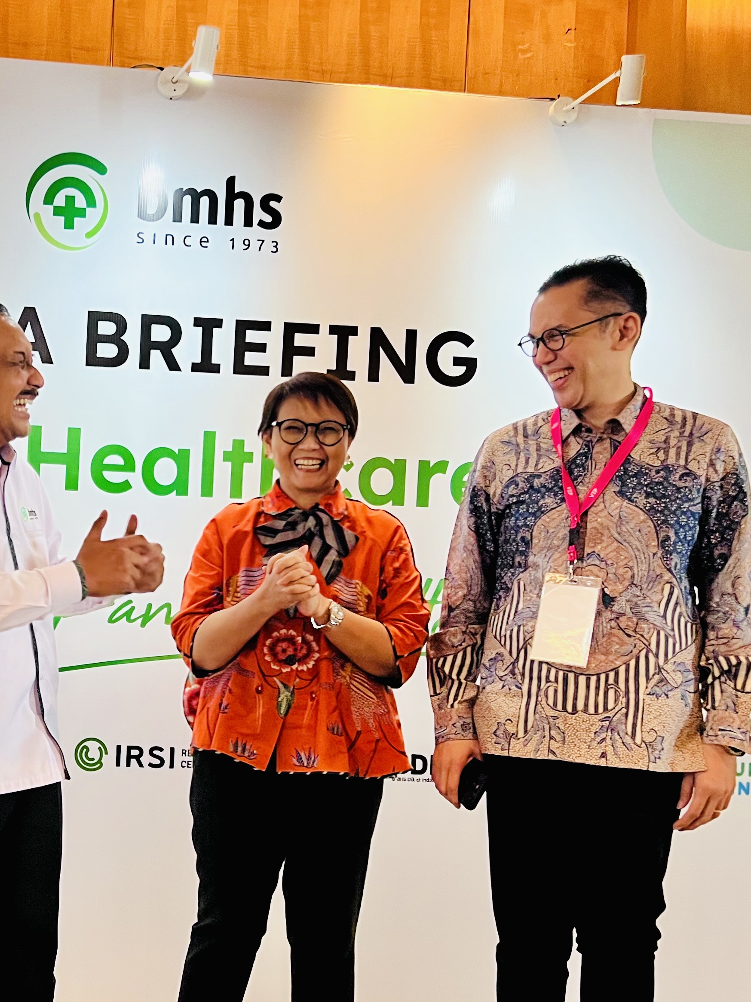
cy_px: 599
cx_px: 86
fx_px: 1302
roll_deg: -1.7
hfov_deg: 30.8
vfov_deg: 41.9
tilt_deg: +1.2
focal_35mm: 45
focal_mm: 5.7
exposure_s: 1/50
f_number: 1.5
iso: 100
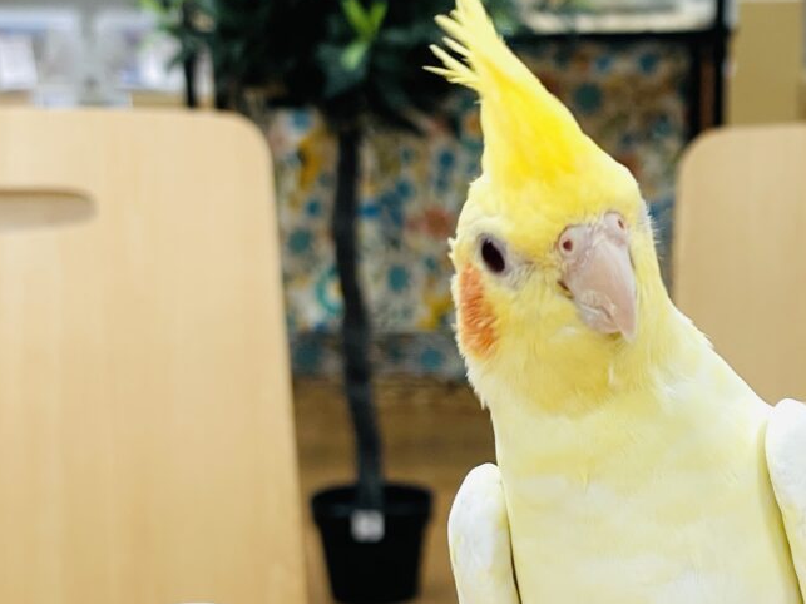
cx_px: 605
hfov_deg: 20.1
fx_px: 2258
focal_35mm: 97
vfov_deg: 15.1
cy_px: 546
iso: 64
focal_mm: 6
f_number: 2
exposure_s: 1/99
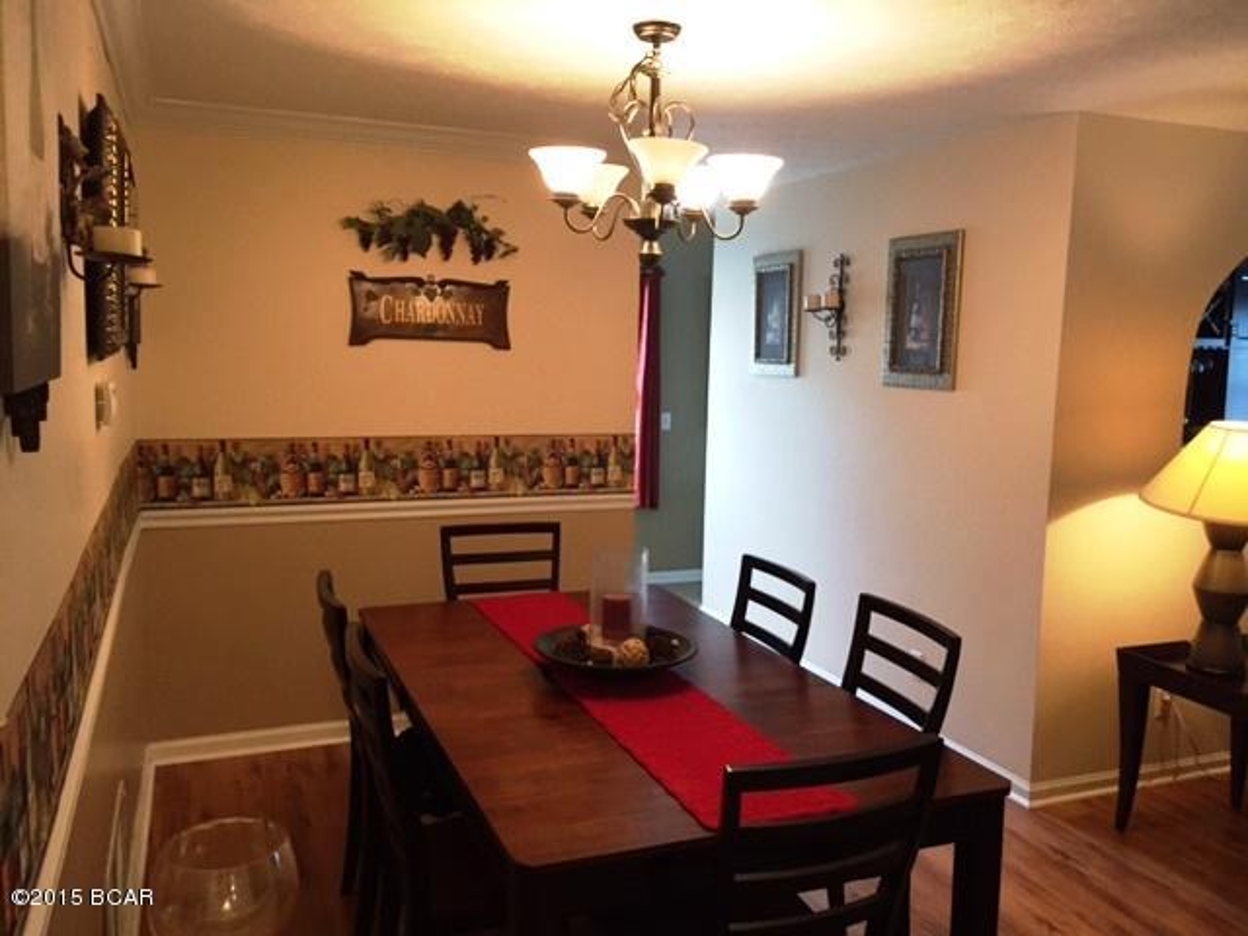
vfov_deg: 48.2
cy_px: 468
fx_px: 1046
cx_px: 624
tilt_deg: -7.9
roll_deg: -1.5
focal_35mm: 29
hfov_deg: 61.7
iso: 160
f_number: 2.2
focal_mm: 4.15
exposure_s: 1/30
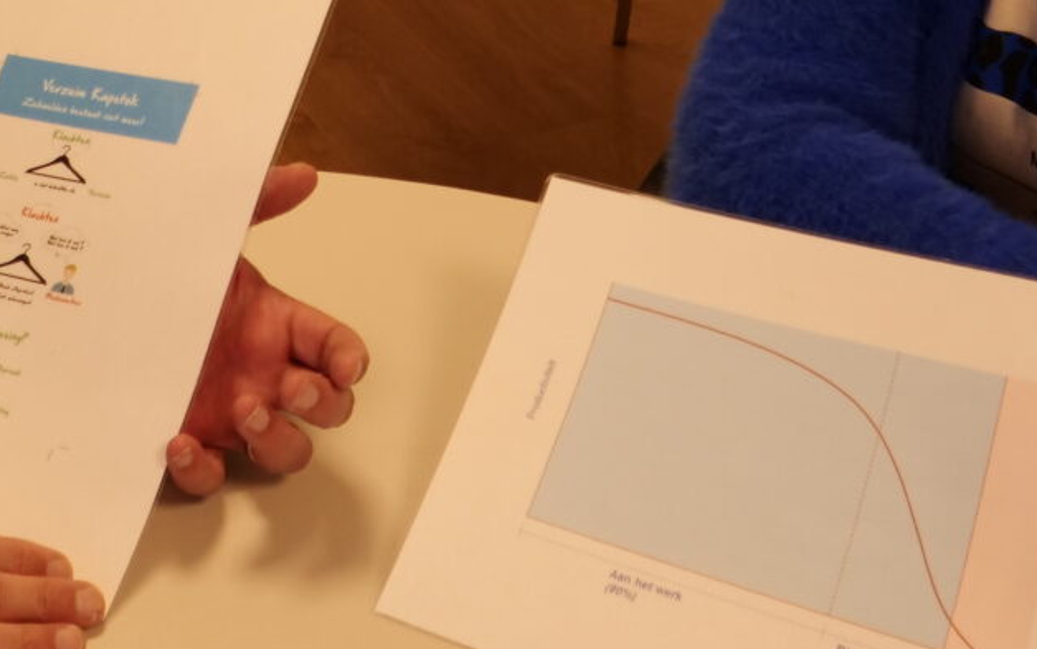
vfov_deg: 15.1
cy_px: -268
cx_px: 272
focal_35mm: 81
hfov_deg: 25.2
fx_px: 2290
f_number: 2.8
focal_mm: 12
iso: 400
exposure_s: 1/100
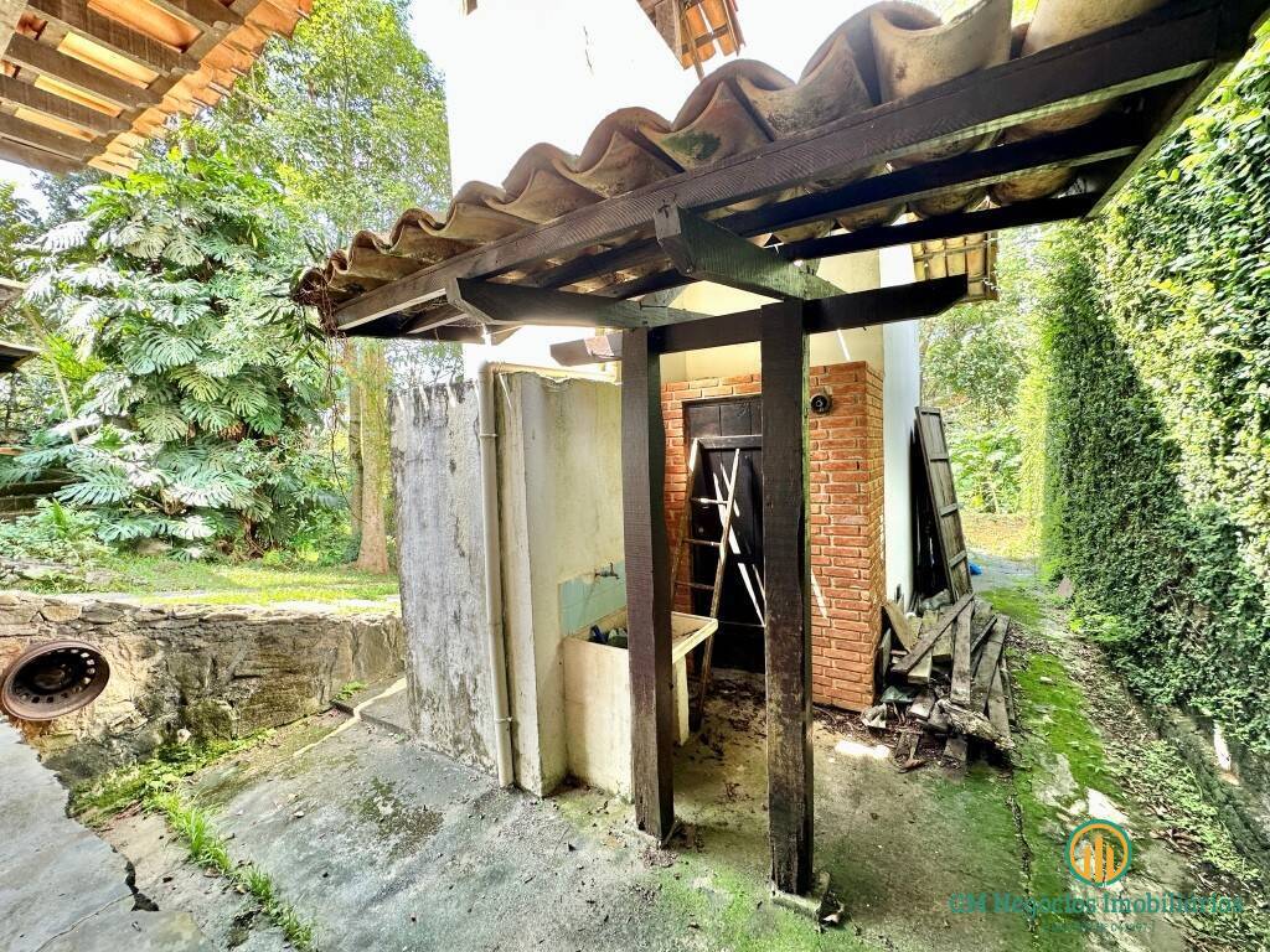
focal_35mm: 14
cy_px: 476
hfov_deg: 102.1
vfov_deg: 85.7
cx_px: 635
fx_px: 514
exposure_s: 1/99
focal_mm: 2.22
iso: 50
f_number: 2.2
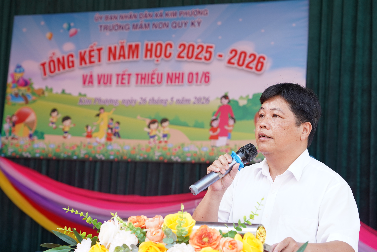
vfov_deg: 15.9
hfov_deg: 23.6
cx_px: 188
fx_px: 901
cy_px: 126
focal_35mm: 86
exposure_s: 1/125
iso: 400
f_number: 5.6
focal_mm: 86
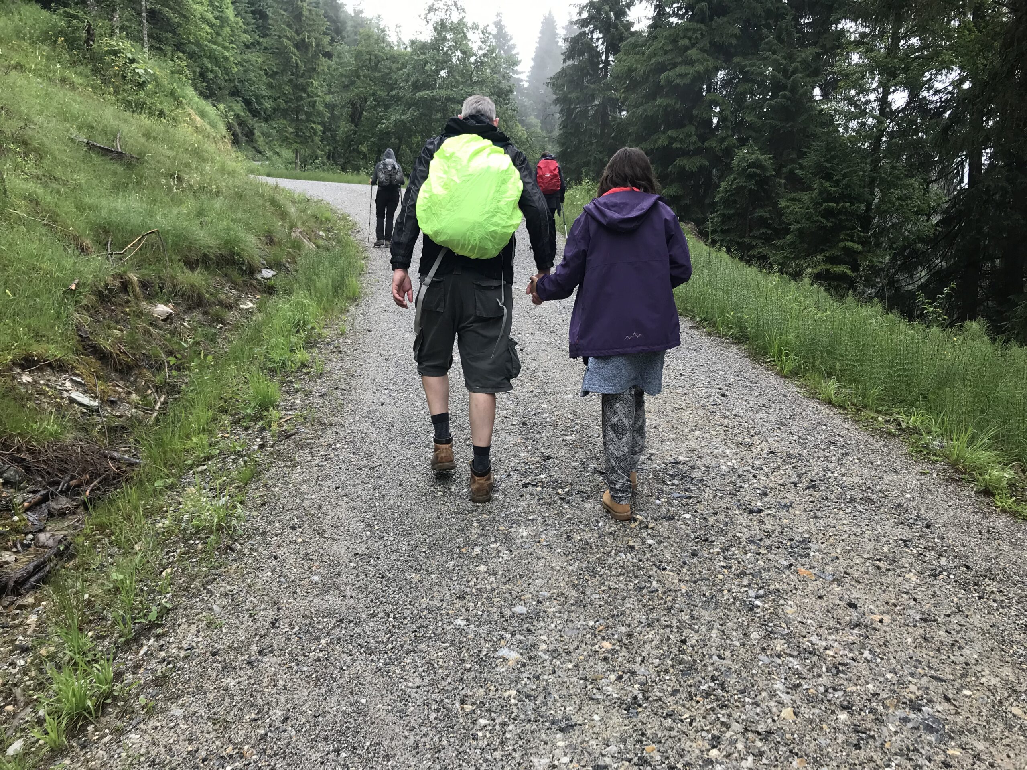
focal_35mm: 28
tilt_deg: -5.7
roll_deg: +0.1
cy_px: 385
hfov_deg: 63.4
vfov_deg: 49.7
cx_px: 514
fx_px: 831
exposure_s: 1/215
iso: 20
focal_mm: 3.99
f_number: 1.8
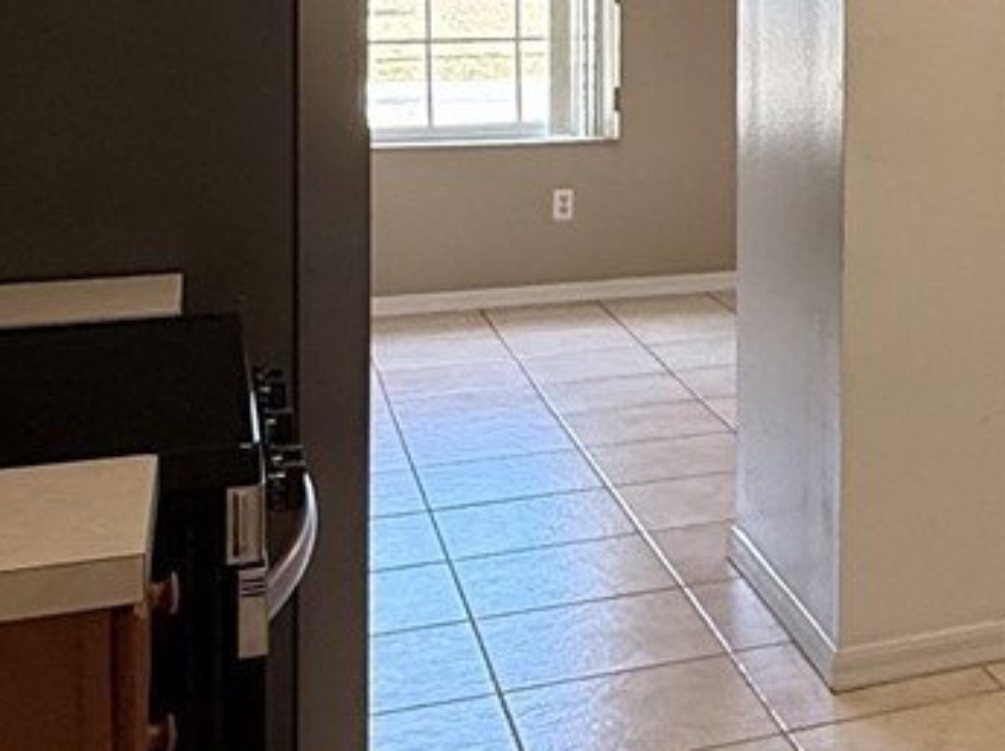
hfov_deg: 25.7
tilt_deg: -2.7
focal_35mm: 65
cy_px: 23
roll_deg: -1.2
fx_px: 1885
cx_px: 1302
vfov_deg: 21.8
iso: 125
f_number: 2.2
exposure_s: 1/120
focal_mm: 2.22
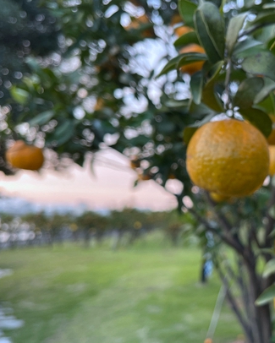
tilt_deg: +6.5
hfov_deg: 36.1
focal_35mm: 40
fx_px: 407
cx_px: 221
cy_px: 173
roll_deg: -3.6
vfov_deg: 45.8
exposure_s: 1/121
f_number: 1.6
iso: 80
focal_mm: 5.1
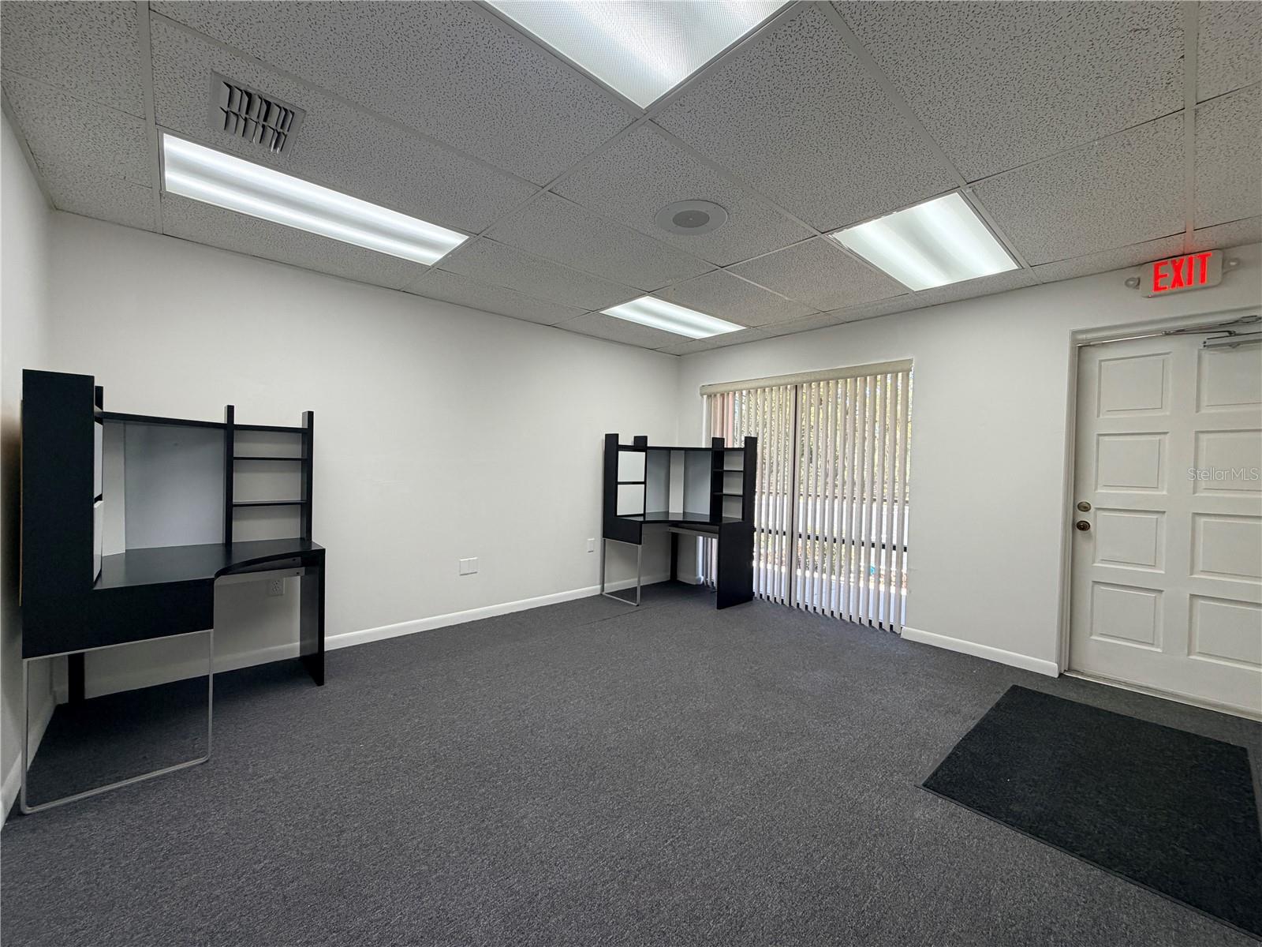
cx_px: 631
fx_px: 510
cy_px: 474
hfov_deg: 102.1
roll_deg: -1.1
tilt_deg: -1.3
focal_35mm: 14
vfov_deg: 85.7
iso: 125
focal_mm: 2.22
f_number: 2.2
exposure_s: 1/120
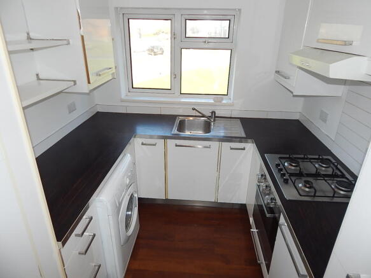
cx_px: 186
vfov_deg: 58.9
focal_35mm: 23
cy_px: 139
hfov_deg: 73.9
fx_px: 246
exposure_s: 1/125
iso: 125
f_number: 3
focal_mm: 4
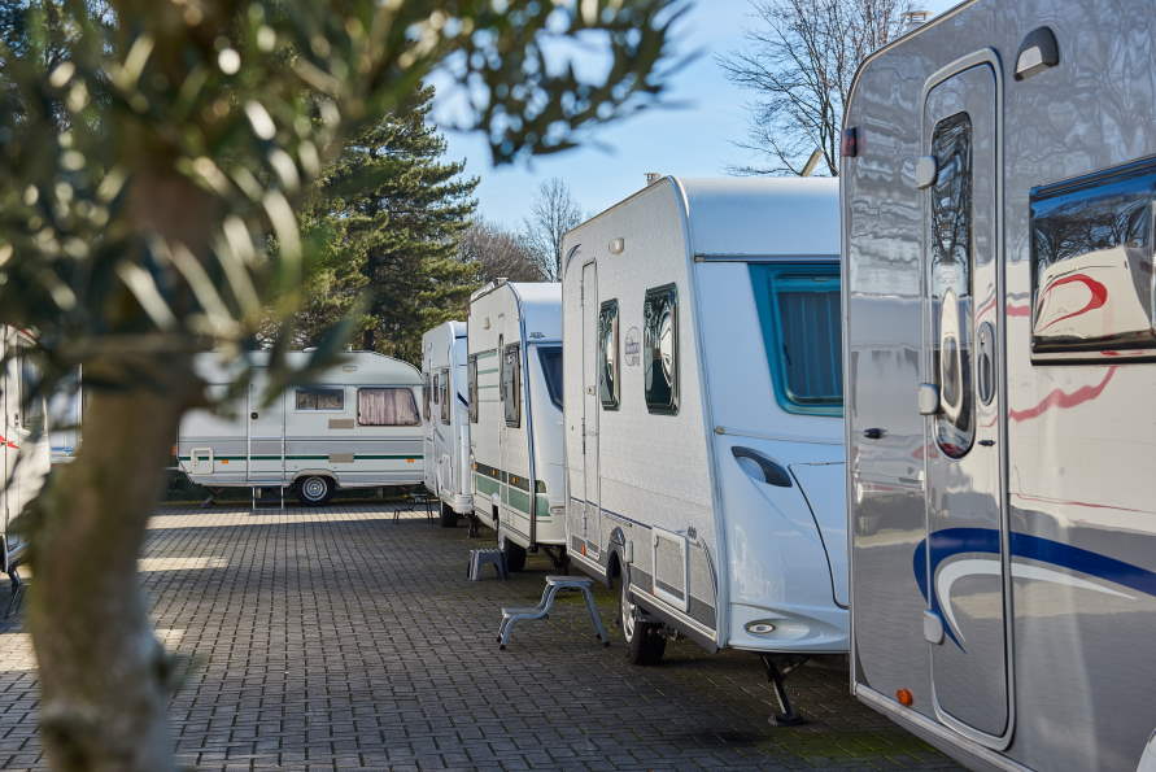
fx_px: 1928
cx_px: 578
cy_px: 386
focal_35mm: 60
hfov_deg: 33.4
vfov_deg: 22.6
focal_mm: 60
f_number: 7.1
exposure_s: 1/125
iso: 31
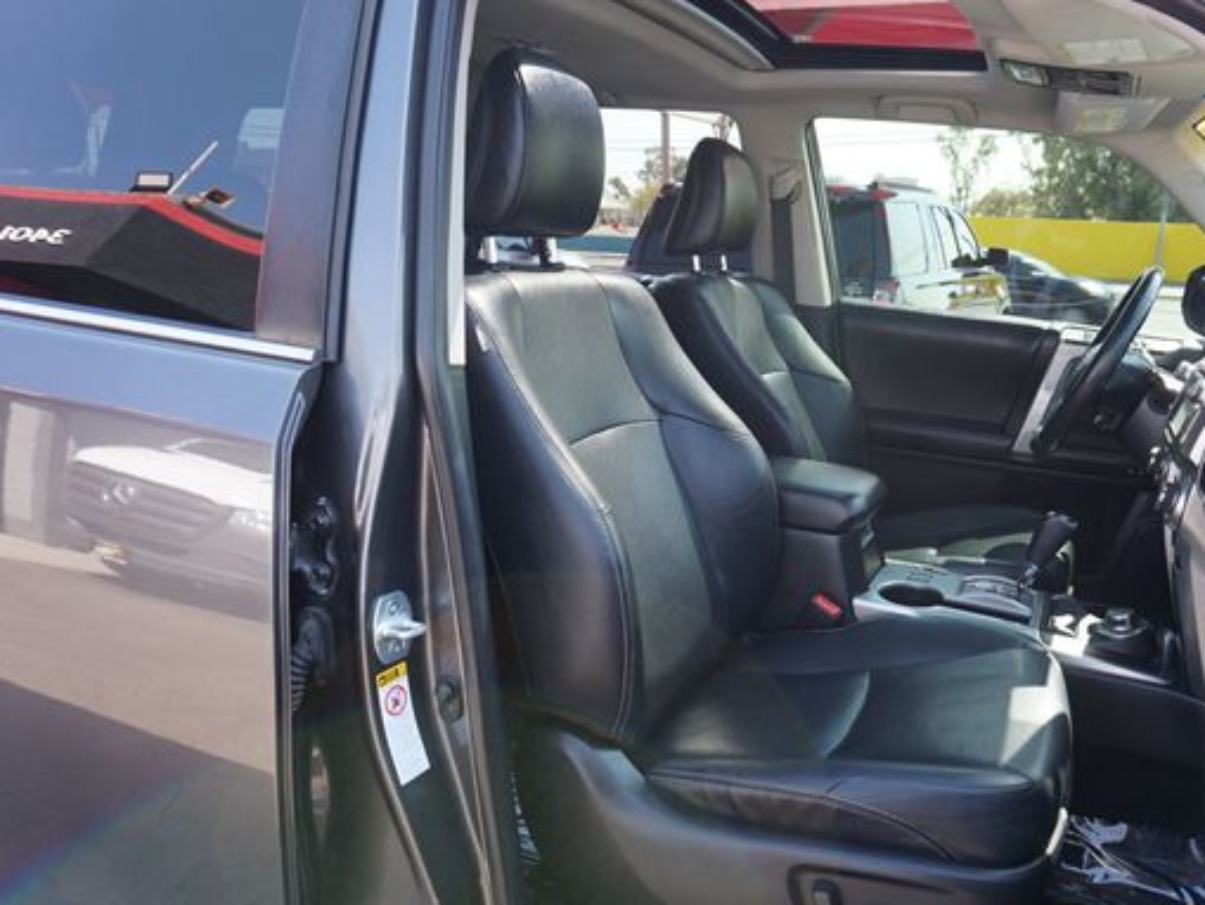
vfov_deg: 48.2
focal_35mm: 29
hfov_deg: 60.9
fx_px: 1010
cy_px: 462
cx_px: 748
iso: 100
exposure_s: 1/60
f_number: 4.5
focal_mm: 16
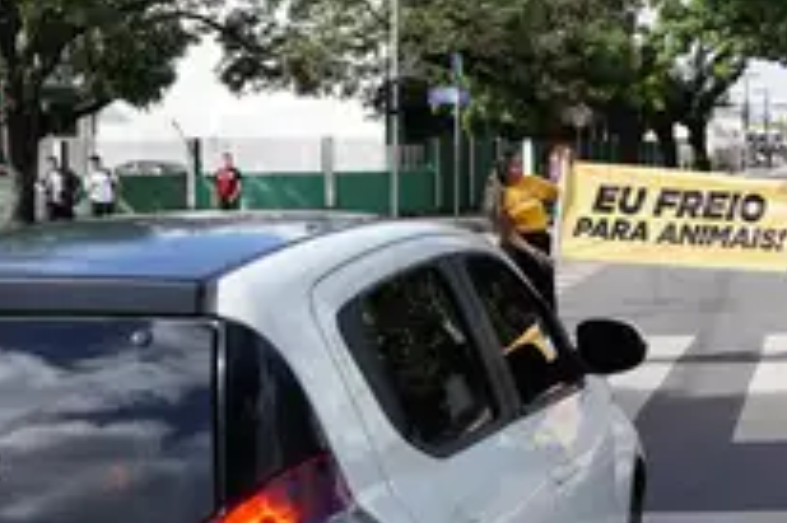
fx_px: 1529
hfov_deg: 27.6
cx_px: 745
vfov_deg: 19.3
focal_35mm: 70
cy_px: 164
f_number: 4.5
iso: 100
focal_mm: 24
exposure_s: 1/400
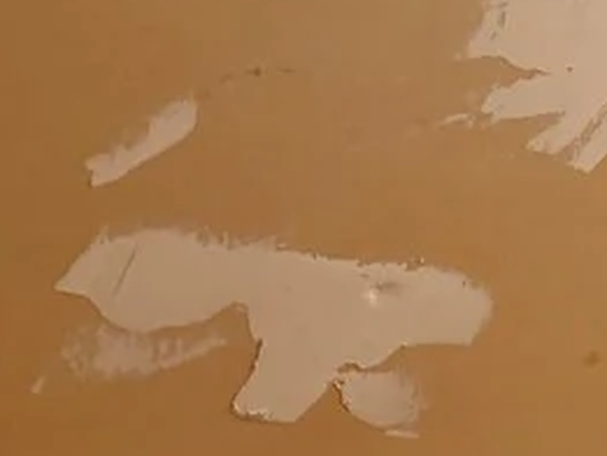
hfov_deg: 16.0
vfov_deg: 13.6
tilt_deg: -9.6
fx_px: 1789
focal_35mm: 102
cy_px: 710
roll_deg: +4.4
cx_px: 1133
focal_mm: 5.96
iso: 250
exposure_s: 1/60
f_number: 1.6
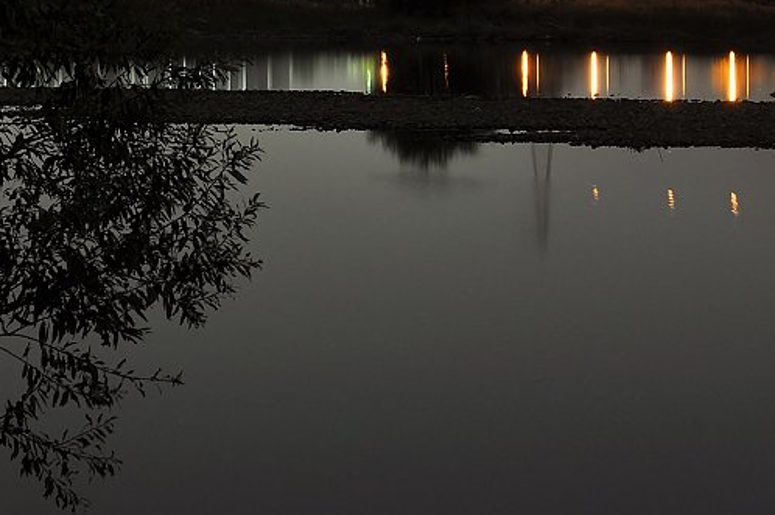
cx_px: 247
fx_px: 3419
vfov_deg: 8.6
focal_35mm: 159
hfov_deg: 12.9
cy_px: 61
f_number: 8
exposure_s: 25
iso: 200
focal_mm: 44
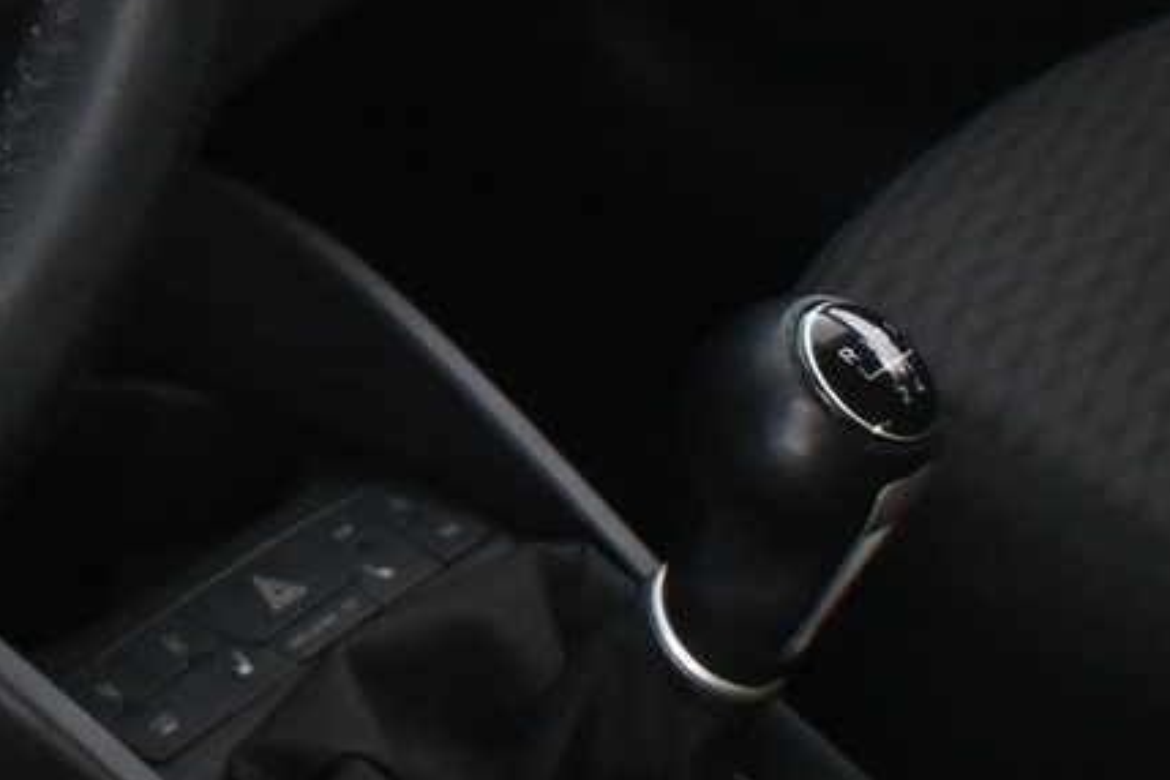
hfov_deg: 11.0
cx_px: -985
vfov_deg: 7.8
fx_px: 5617
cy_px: -428
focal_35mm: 173
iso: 4500
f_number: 4.8
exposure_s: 1/60
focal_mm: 30.5
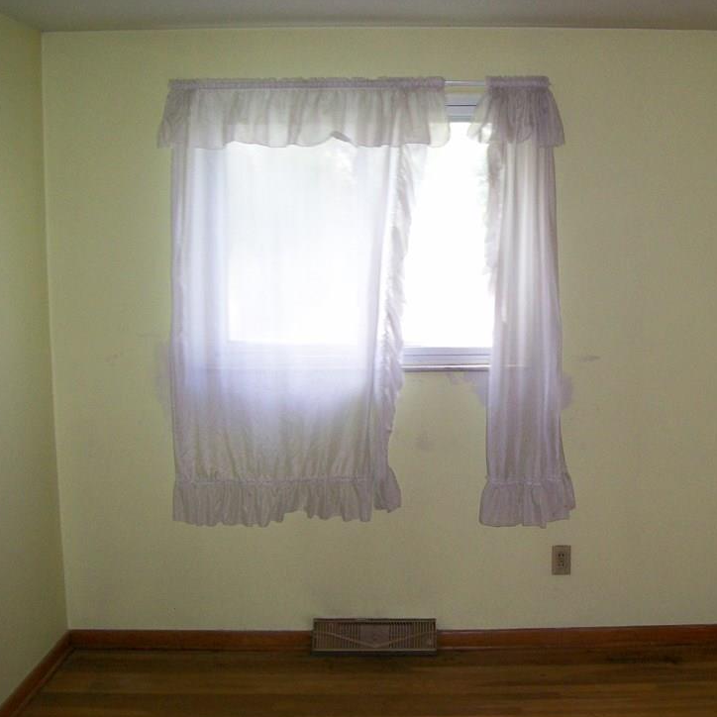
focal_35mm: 45
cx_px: 484
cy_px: 362
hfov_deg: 37.1
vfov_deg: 37.6
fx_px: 1055
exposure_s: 1/64
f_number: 2.7
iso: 140
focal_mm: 6
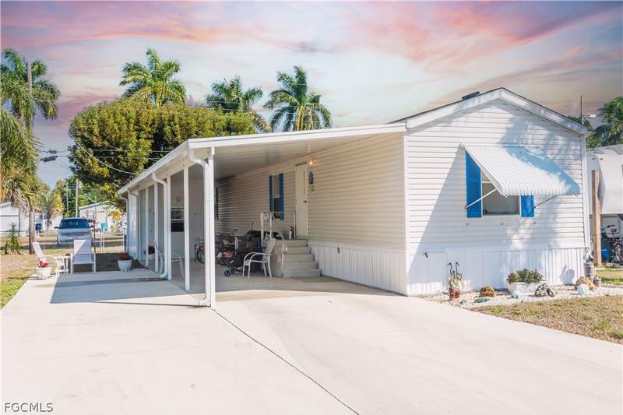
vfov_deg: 36.9
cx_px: 312
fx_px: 623
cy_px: 208
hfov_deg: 53.1
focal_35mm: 36
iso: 200
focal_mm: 36
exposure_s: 1/500
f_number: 11
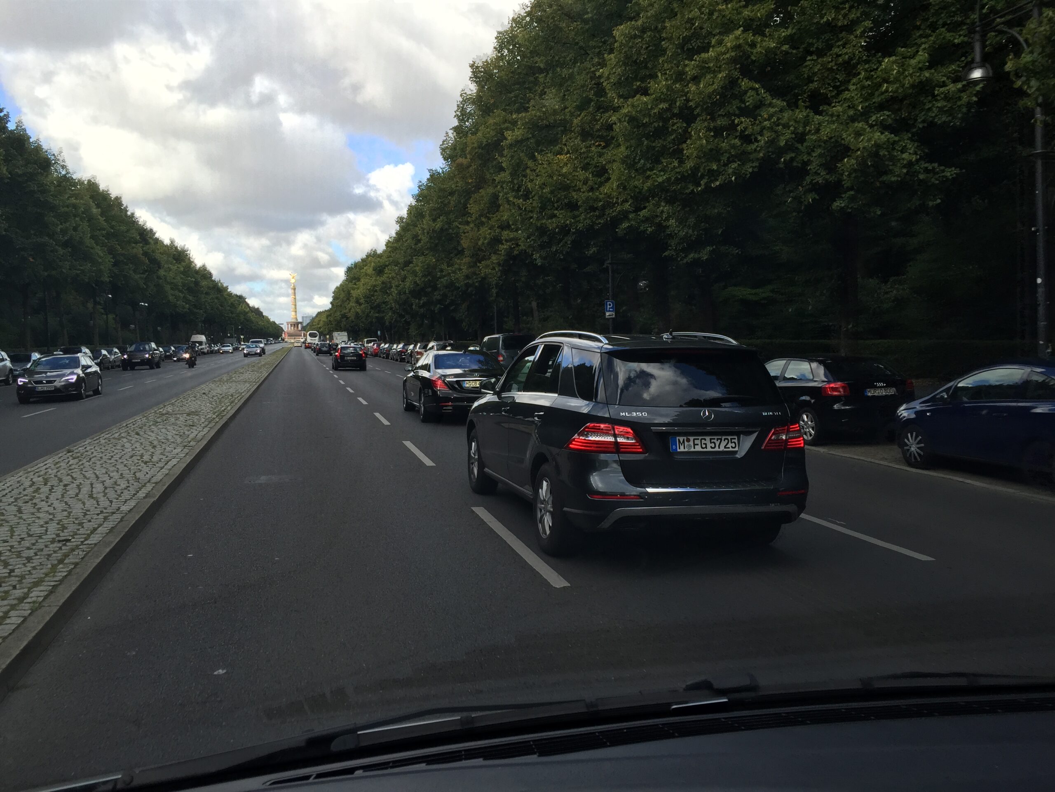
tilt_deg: -2.8
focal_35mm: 29
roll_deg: -0.6
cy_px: 396
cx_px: 528
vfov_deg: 48.2
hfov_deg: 61.7
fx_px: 884
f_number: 2.2
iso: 32
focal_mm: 4.15
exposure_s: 1/590
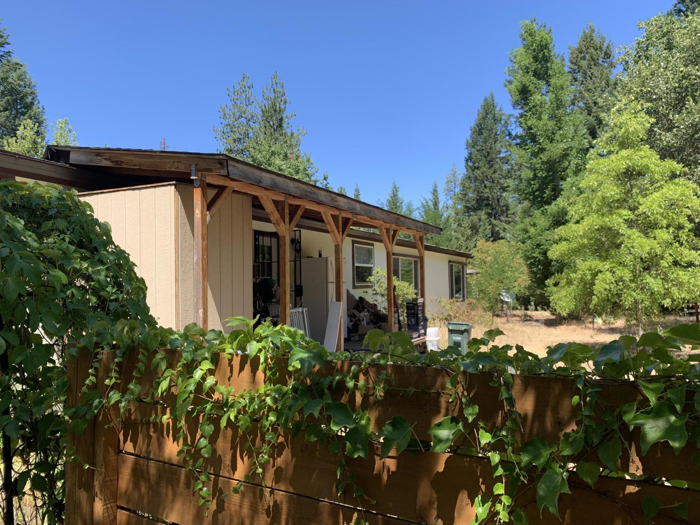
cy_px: 262
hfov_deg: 67.3
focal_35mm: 26
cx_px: 350
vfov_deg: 53.1
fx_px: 526
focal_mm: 4.25
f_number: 1.8
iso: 25
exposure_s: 1/783
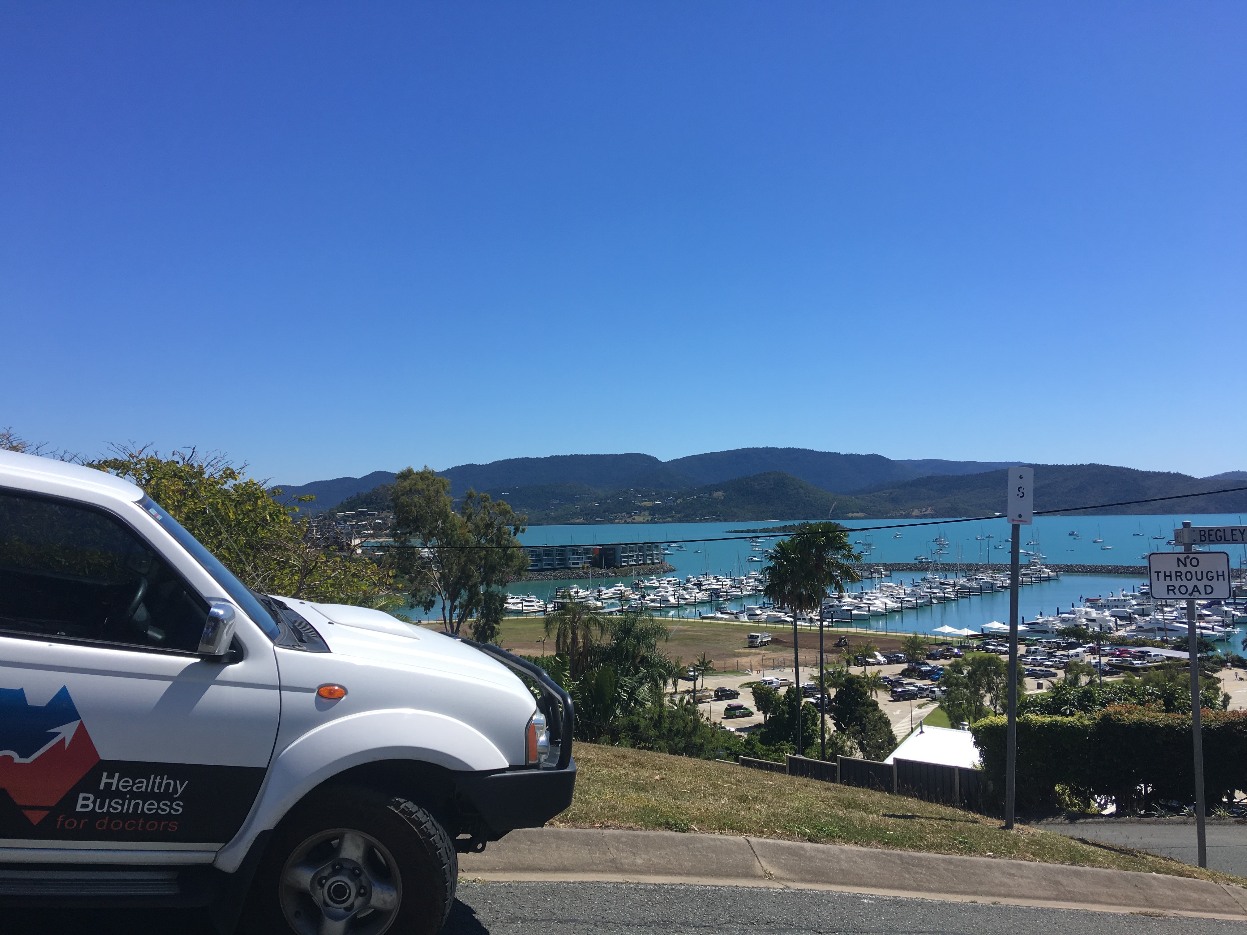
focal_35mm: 29
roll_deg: +1.1
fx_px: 1045
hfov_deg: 61.7
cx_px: 624
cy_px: 468
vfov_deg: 48.2
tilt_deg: +3.5
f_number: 2.2
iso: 25
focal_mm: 4.15
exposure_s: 1/1876
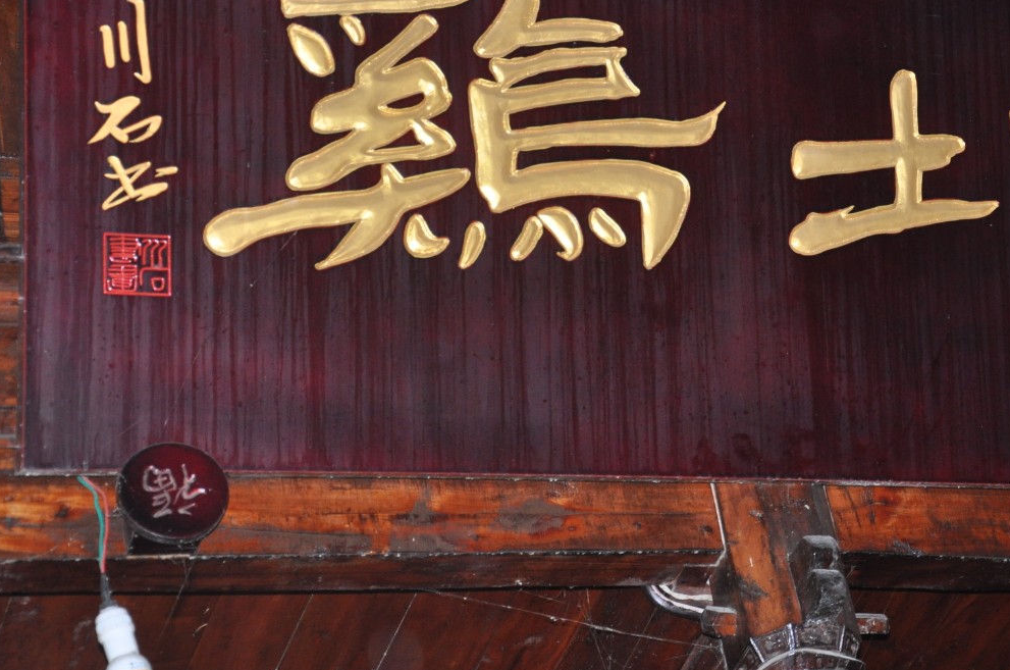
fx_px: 2969
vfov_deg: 12.9
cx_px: 686
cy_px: 253
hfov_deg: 19.2
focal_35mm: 106
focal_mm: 50
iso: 800
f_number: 5
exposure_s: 1/60
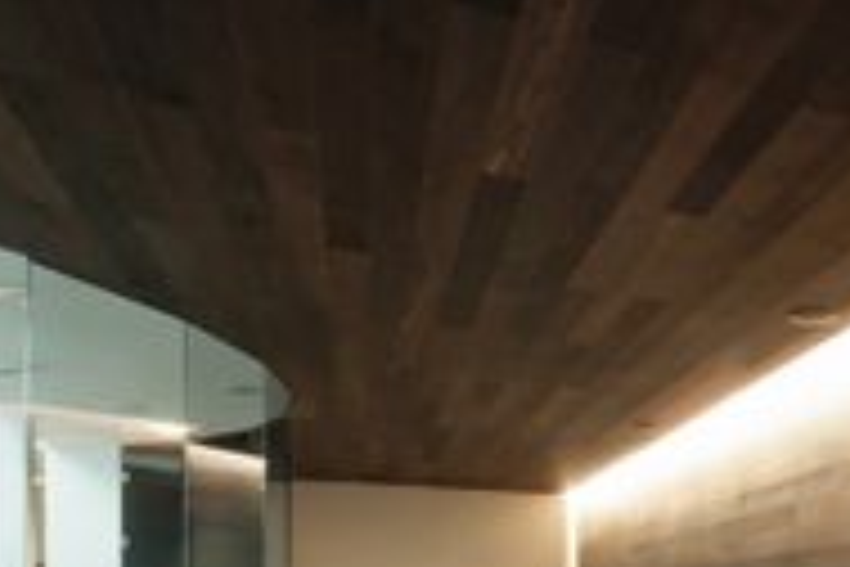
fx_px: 897
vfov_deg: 31.5
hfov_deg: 42.2
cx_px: 890
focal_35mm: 38
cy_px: 610
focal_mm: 14
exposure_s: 15
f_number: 18
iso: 400
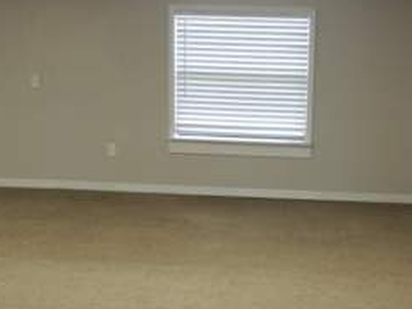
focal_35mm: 60
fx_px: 714
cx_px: 266
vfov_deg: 24.4
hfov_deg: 32.0
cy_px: 182
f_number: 3.1
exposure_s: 1/30
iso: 360
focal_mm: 5.3
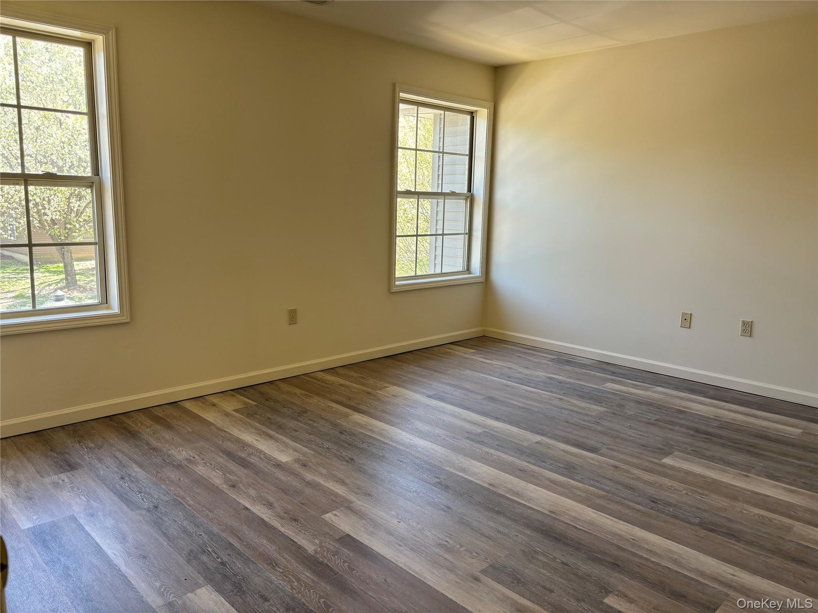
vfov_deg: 53.1
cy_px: 306
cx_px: 409
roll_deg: -1.5
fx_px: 614
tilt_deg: -8.7
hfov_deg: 67.3
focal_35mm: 26
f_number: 1.6
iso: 64
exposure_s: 1/120
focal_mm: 5.96
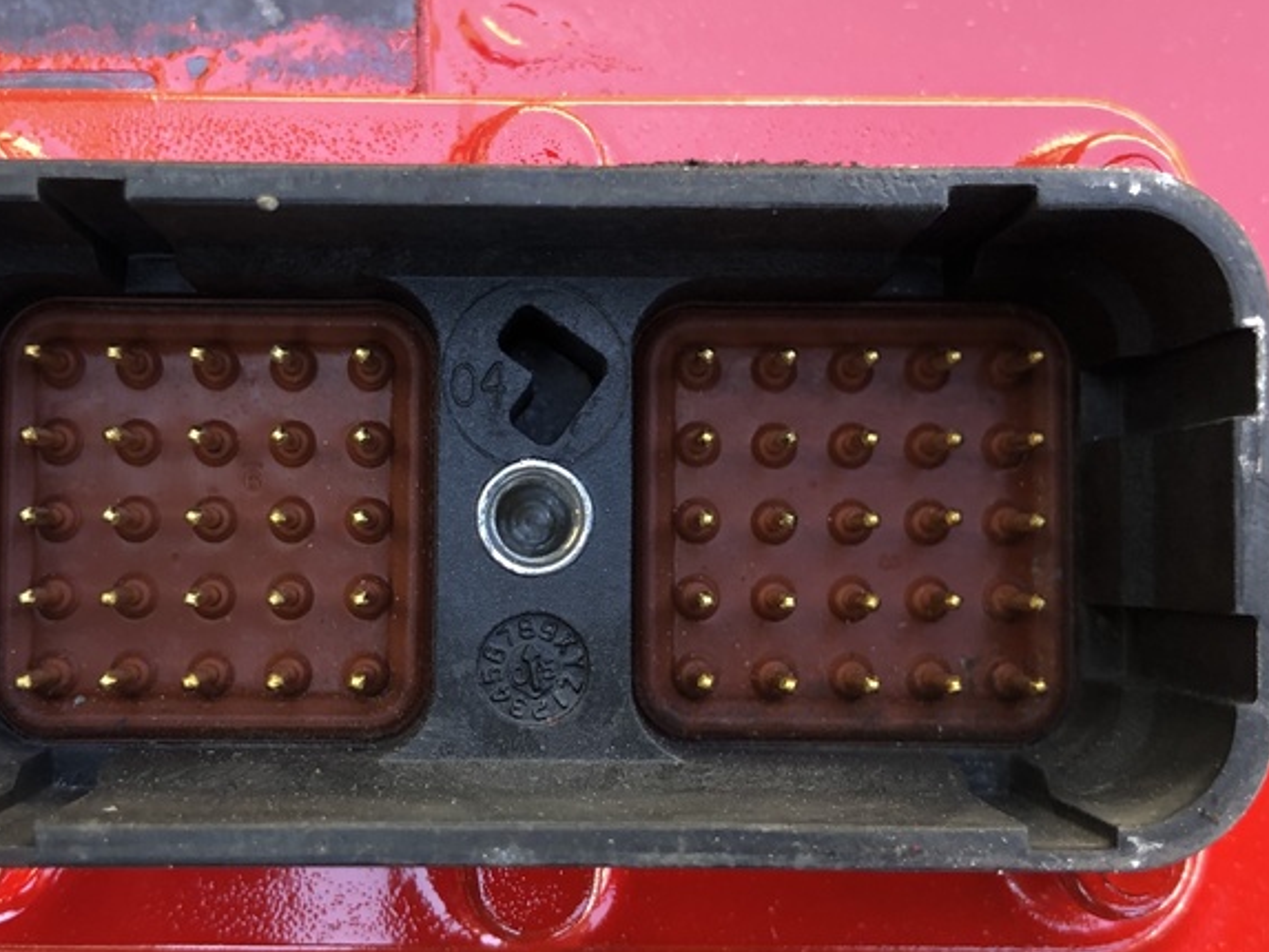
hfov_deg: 38.1
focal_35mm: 50
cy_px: 469
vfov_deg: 29.1
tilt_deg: -87.5
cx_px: 536
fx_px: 1833
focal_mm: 4
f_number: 1.8
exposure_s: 1/30
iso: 20
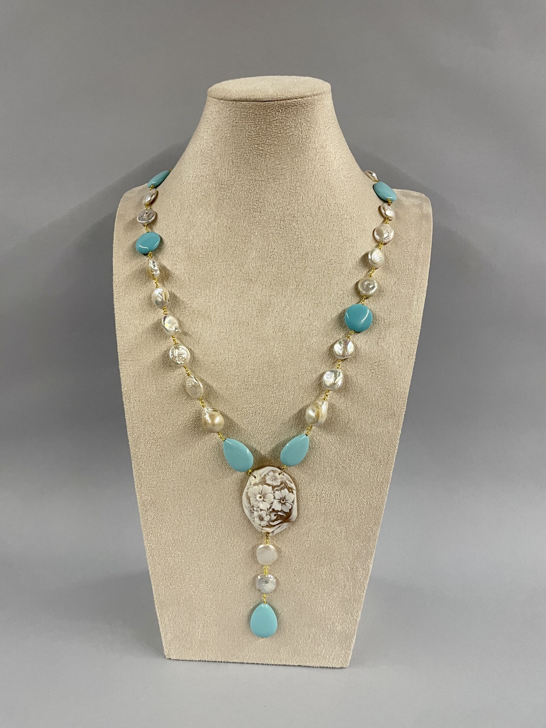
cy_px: 364
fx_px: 547
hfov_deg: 53.1
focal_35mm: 26
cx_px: 273
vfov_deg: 67.3
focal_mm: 4.2
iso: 64
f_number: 1.6
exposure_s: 1/50
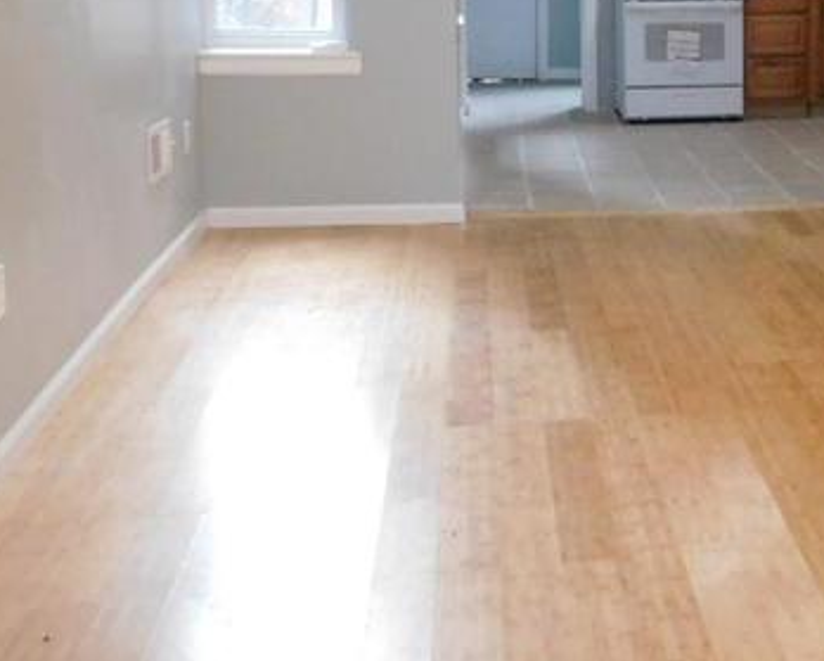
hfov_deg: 25.5
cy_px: 135
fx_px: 1611
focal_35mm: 66
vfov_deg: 22.9
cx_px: 1009
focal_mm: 4
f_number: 3
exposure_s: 1/15
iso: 400
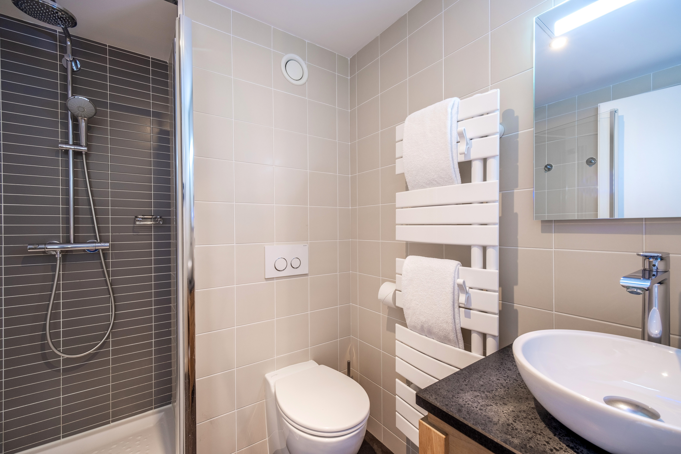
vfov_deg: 77.3
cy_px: 227
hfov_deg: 100.4
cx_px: 340
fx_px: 284
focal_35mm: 15
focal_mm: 9.9
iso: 160
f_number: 5.6
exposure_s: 1.3
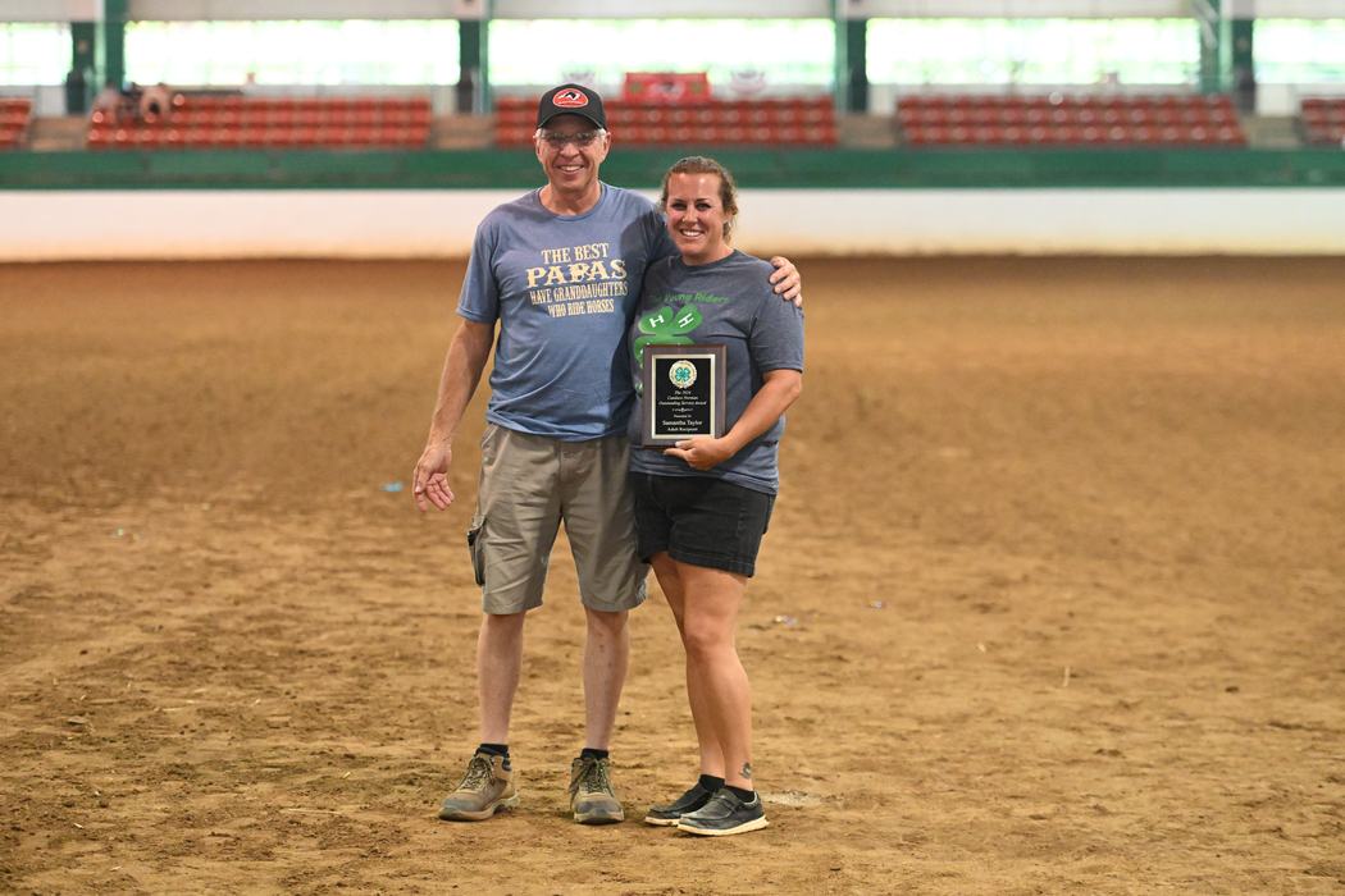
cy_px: 448
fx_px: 4109
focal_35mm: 110
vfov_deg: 12.5
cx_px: 672
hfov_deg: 18.6
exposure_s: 1/500
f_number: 2.8
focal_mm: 110
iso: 10000
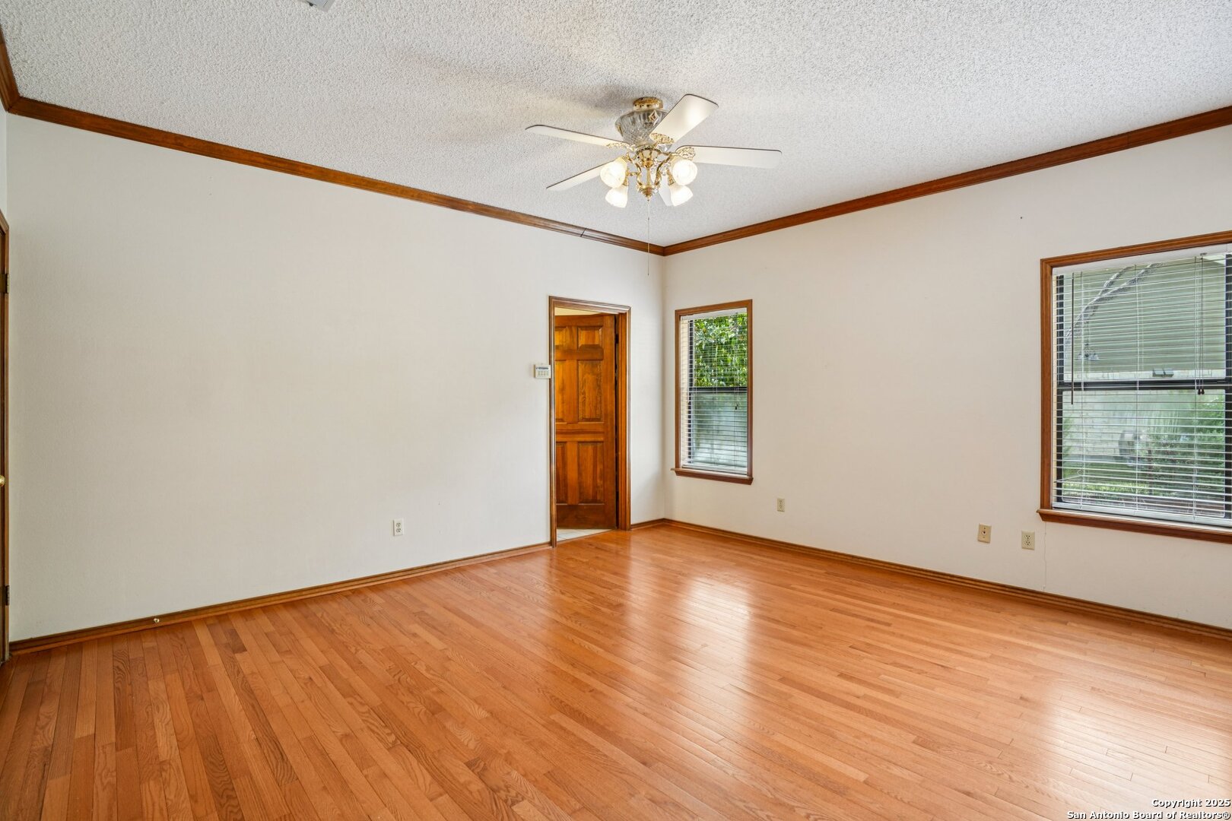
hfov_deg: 96.7
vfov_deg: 73.7
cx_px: 616
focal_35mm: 16
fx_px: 548
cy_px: 410
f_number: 8
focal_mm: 16
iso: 400
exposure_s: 1/15
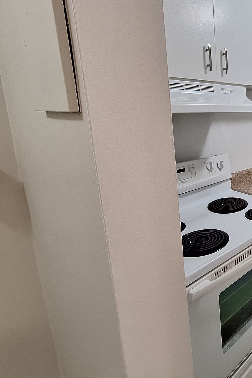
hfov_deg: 40.2
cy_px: 154
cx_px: 298
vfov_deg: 75.4
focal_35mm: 23
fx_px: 241
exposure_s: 1/40
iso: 125
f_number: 2.2
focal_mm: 1.74
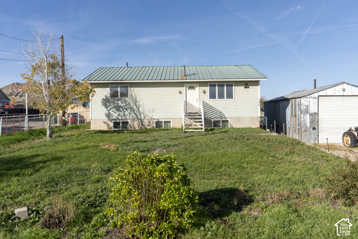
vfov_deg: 43.6
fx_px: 298
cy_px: 120
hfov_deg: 61.9
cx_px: 179
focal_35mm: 30
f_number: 8
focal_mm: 30
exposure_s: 1/200
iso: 100
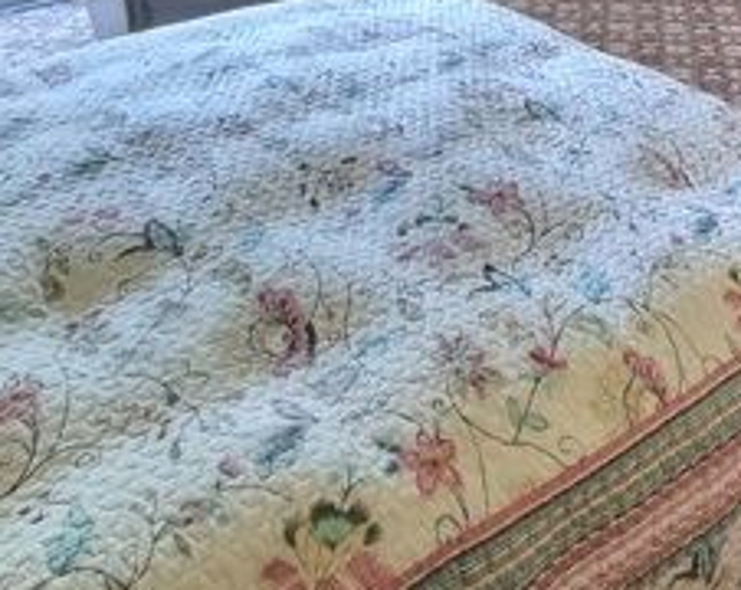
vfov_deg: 25.3
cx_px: 521
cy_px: -295
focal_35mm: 45
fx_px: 985
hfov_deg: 40.5
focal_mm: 2.2
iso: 640
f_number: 2.2
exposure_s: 1/25
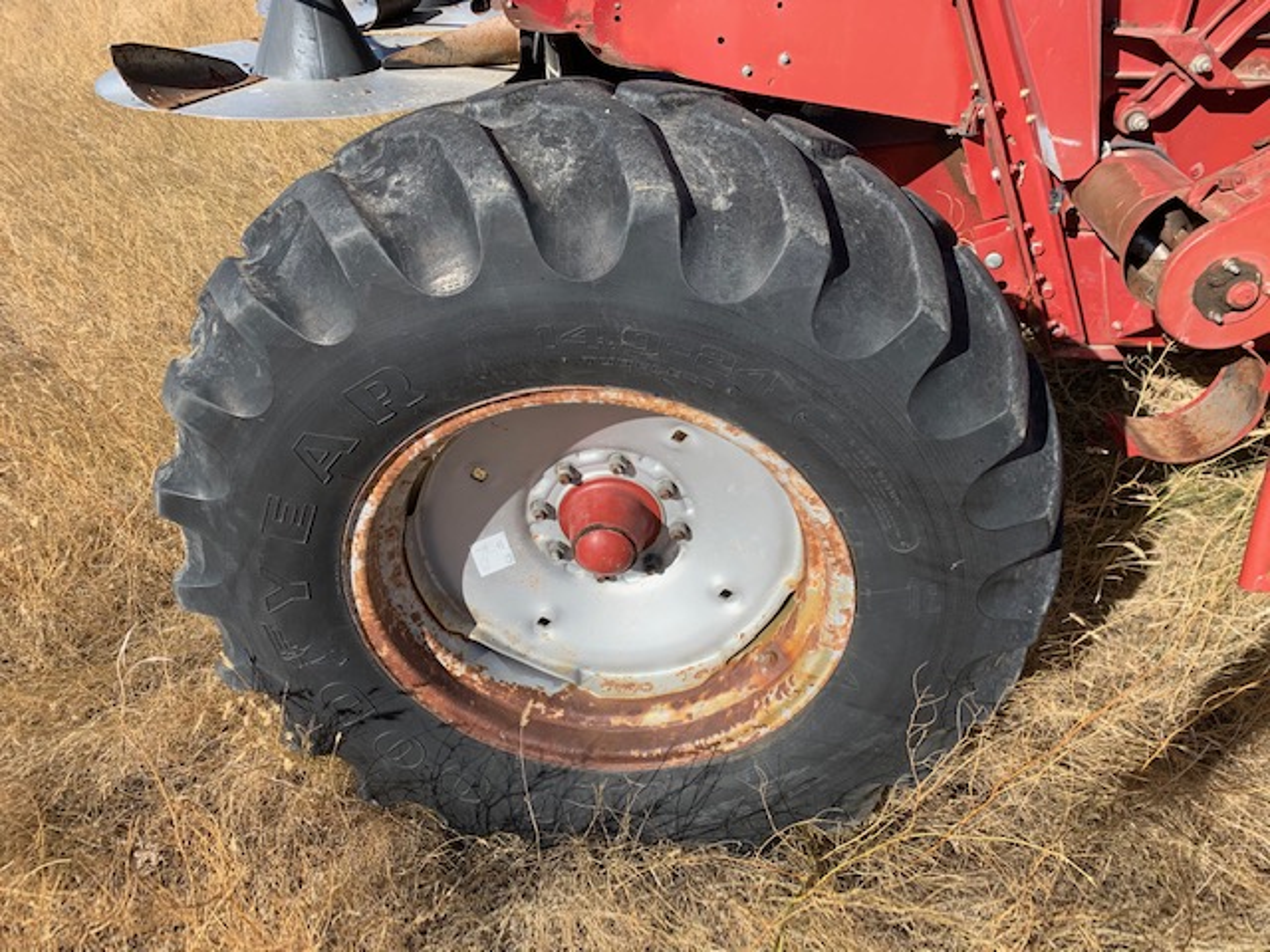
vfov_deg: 53.1
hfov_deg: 67.3
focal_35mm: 26
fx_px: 954
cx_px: 635
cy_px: 476
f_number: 1.8
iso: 25
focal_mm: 4.25
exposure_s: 1/1513
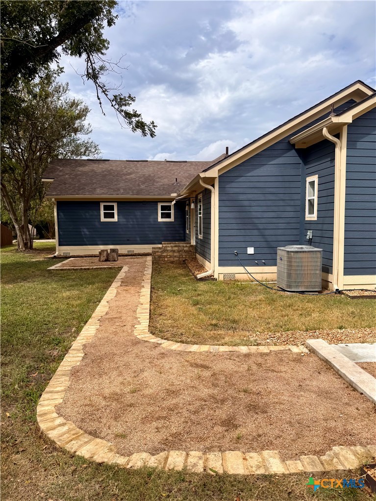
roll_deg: +0.4
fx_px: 347
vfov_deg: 71.6
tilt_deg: -3.4
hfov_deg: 56.8
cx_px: 188
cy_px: 250
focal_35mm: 24
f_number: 1.78
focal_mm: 6.76
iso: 80
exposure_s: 1/3247
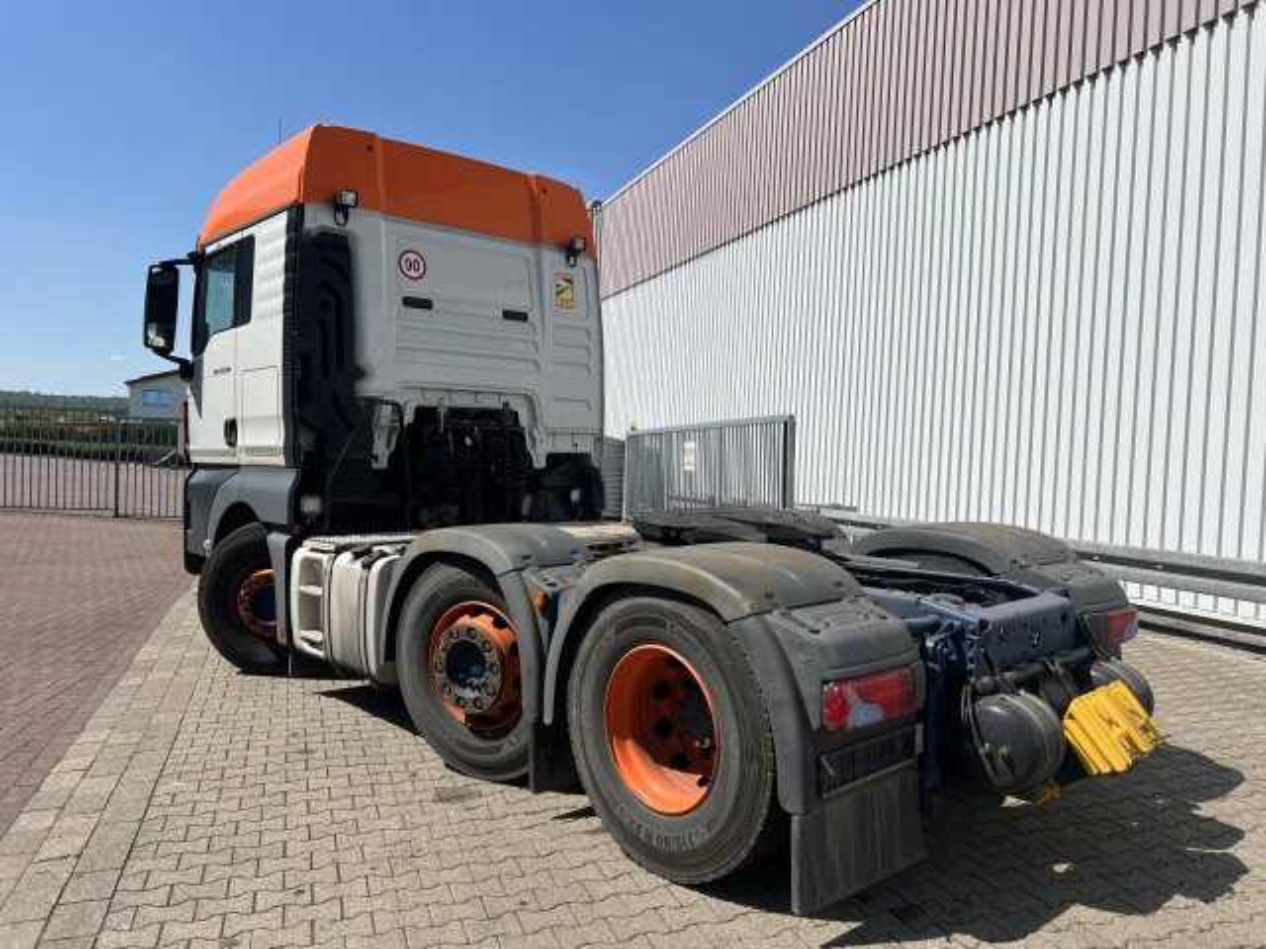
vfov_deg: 53.1
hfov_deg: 67.3
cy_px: 474
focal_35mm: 26
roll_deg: -2.5
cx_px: 633
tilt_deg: -2.2
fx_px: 951
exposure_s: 1/6993
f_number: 1.5
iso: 50
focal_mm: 5.7
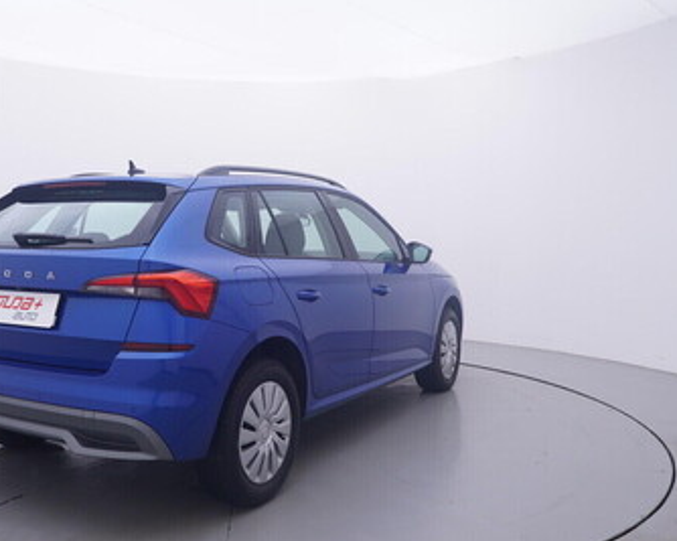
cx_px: 254
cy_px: 270
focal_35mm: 35
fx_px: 697
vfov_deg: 42.5
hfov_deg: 51.3
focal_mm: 15
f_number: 5
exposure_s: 1/80
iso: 200
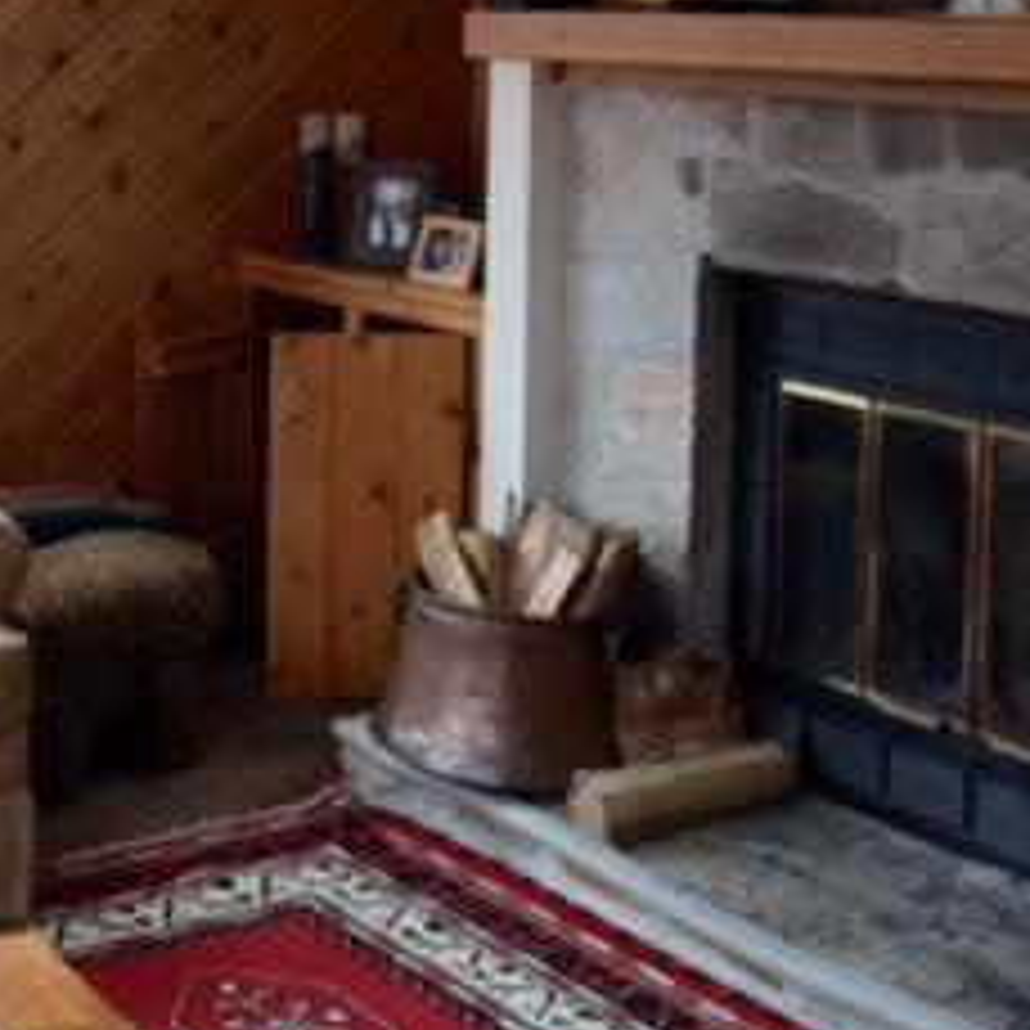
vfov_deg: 25.8
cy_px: 130
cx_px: 216
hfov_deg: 26.0
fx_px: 2188
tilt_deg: -3.4
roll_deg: -0.8
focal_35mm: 65
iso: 32
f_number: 2.2
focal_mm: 4.15
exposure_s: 1/60
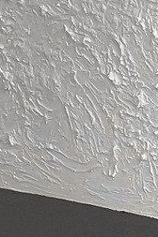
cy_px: 100
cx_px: 456
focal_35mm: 191
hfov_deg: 6.6
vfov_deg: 10.8
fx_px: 1261
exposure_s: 1/120
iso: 50
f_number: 1.8
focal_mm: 3
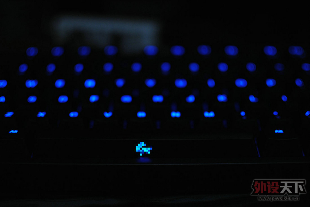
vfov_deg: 25.8
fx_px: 453
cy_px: 104
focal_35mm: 52
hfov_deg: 37.8
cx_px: 155
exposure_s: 1/40
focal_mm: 35
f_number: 1.8
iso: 400
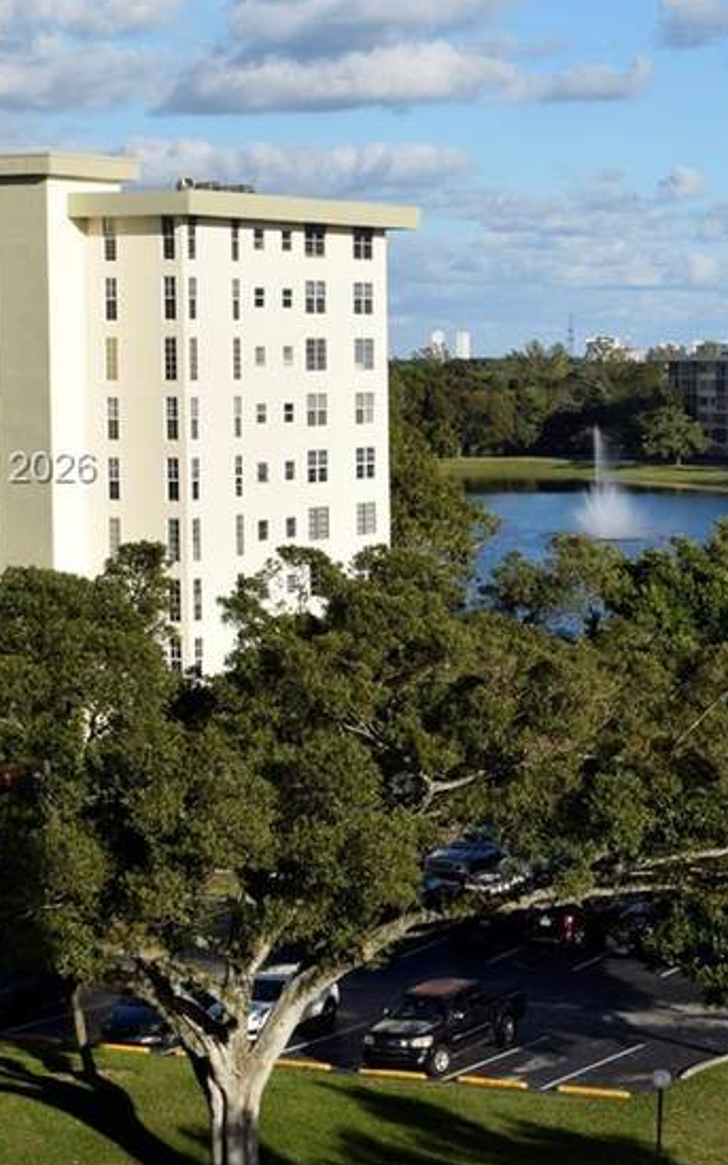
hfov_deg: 13.2
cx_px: 925
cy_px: 470
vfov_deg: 21.6
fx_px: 3054
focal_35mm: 96
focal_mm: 27
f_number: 11
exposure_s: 1/200
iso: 100
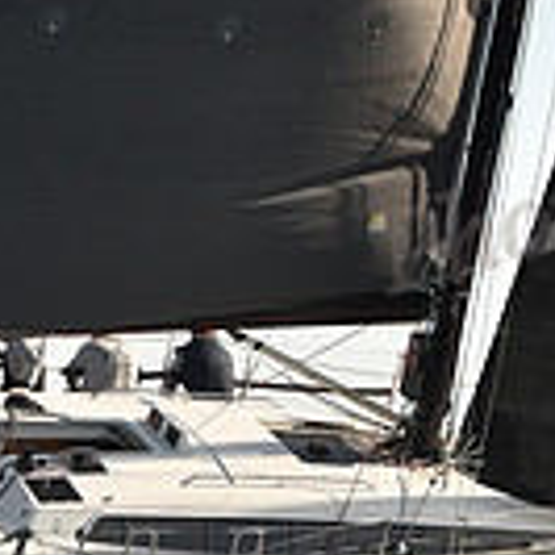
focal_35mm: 260
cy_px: 461
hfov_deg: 6.7
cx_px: 167
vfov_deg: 6.7
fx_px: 4716
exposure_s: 1/800
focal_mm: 70
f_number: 4.5
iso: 250
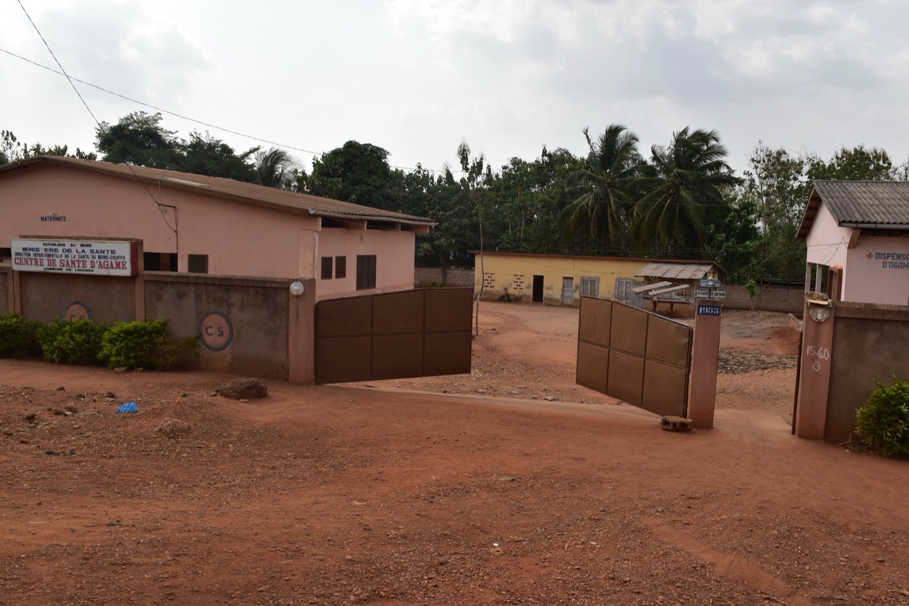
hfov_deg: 67.4
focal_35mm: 27
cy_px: 303
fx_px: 682
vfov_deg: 47.9
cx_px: 454
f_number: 11
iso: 400
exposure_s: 1/400
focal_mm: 18
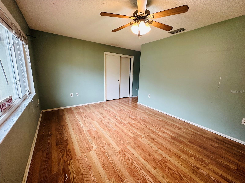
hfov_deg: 102.1
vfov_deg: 85.7
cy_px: 92
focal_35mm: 14
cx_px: 122
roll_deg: -1.7
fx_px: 99
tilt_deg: -10.9
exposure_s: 1/120
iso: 320
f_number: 2.2
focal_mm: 2.22
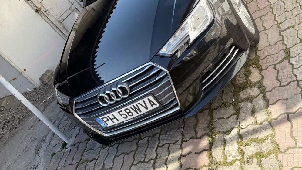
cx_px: 151
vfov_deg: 31.4
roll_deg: +38.7
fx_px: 280
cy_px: 3
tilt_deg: -17.6
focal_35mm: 35
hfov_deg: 56.6
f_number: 1.78
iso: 100
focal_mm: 6.76
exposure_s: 1/1437
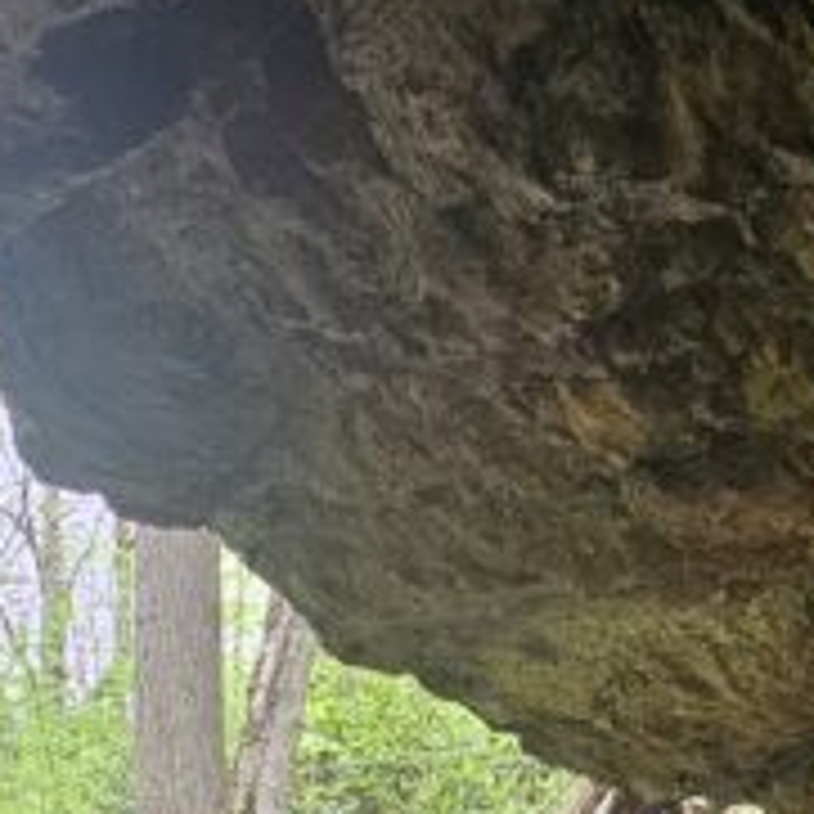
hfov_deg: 26.4
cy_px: 1237
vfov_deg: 21.8
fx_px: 1729
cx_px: 522
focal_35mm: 65
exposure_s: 1/120
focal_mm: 2.2
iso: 100
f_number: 2.2
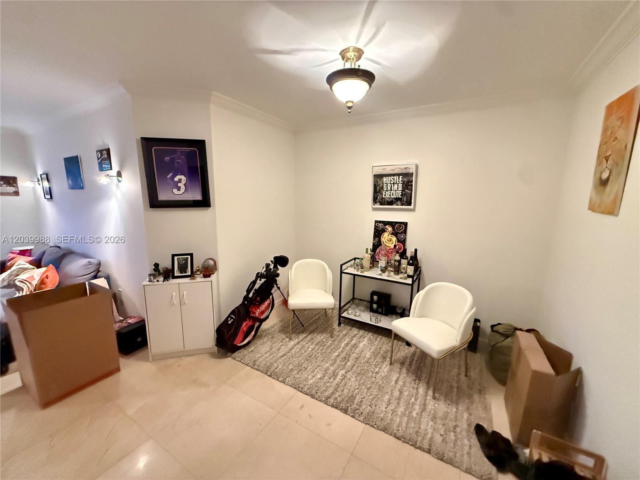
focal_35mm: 14
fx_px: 259
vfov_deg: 85.7
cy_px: 240
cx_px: 320
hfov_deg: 102.1
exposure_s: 1/60
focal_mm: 2.22
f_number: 2.2
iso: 1250
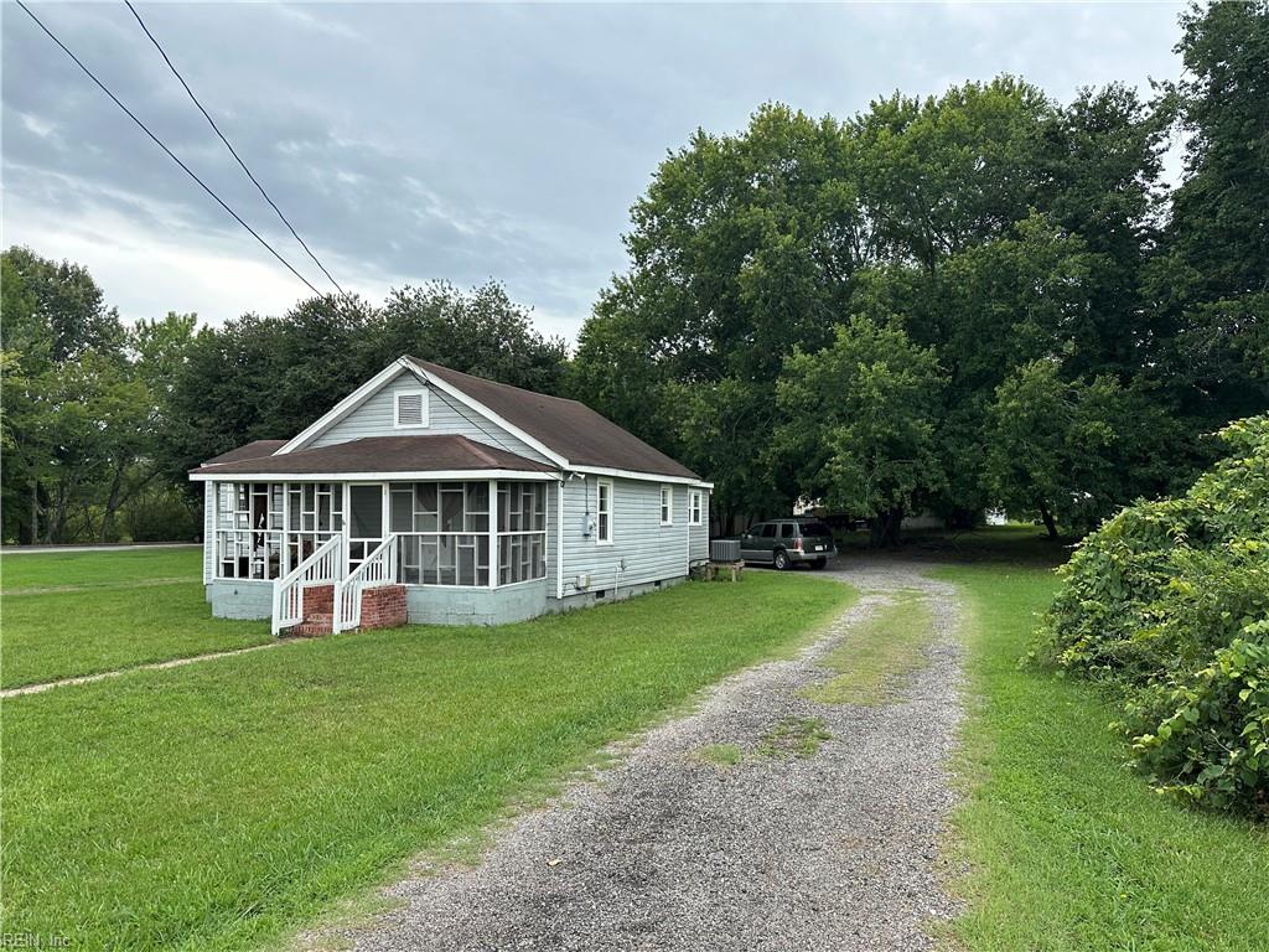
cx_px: 634
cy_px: 476
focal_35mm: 24
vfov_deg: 56.8
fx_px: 880
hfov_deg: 71.6
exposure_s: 1/1241
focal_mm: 6.86
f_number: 1.78
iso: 80
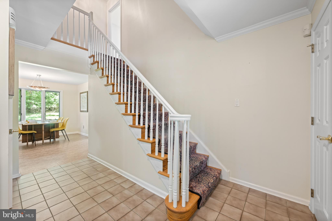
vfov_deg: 81.2
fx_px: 129
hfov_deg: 104.3
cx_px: 166
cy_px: 110
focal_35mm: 14
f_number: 8
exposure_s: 1/1.25
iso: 400
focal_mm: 14
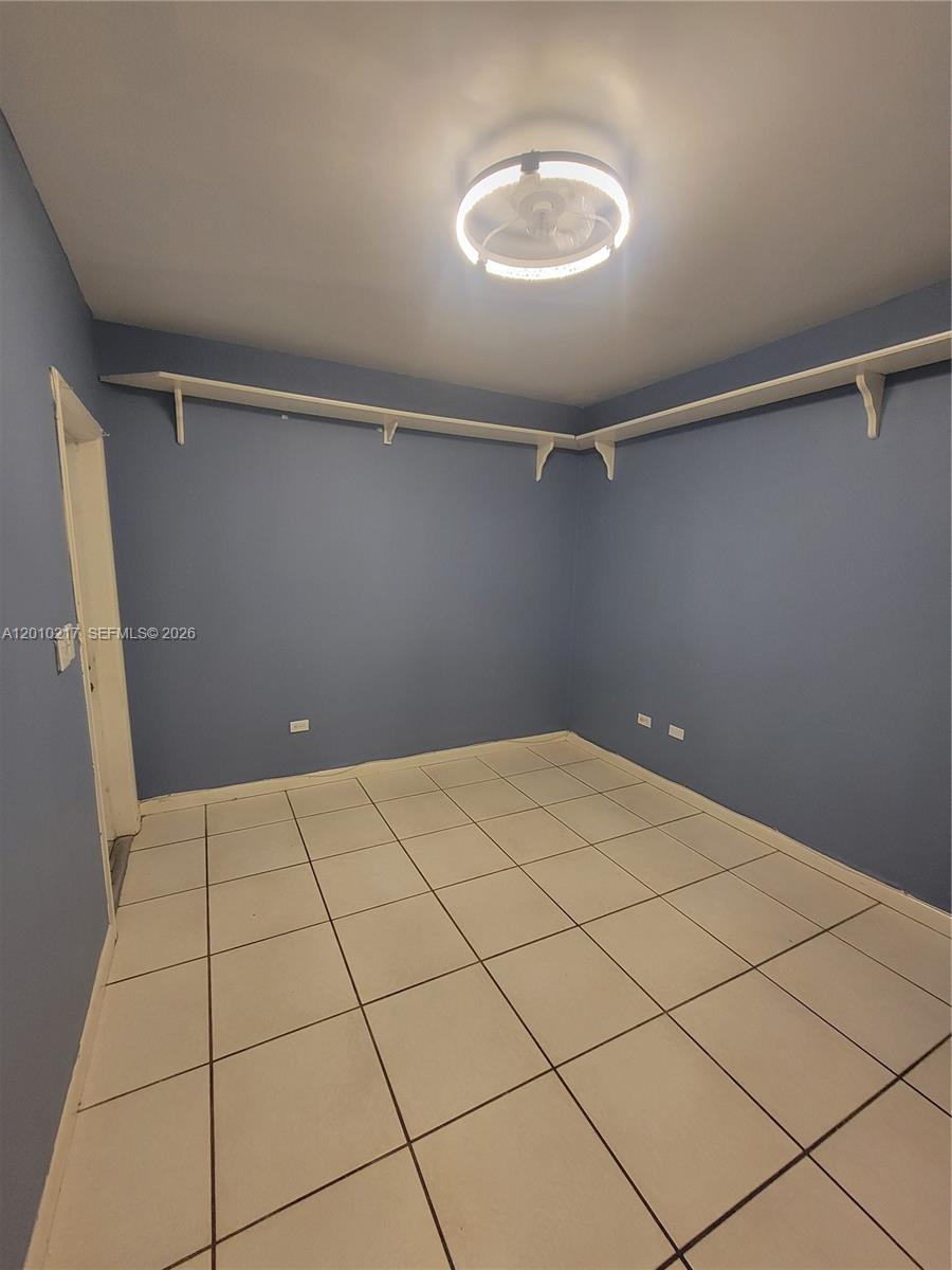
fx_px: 477
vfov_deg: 106.2
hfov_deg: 89.9
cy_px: 635
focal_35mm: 13
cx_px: 476
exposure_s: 1/60
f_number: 2.2
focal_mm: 2.2
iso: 250
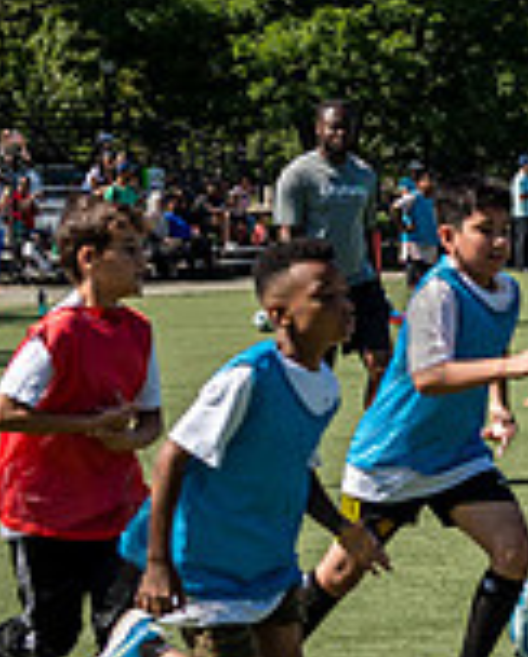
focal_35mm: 200
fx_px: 3899
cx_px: 837
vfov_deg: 9.6
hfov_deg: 7.6
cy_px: 607
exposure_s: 1/1600
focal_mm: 50
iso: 200
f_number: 4
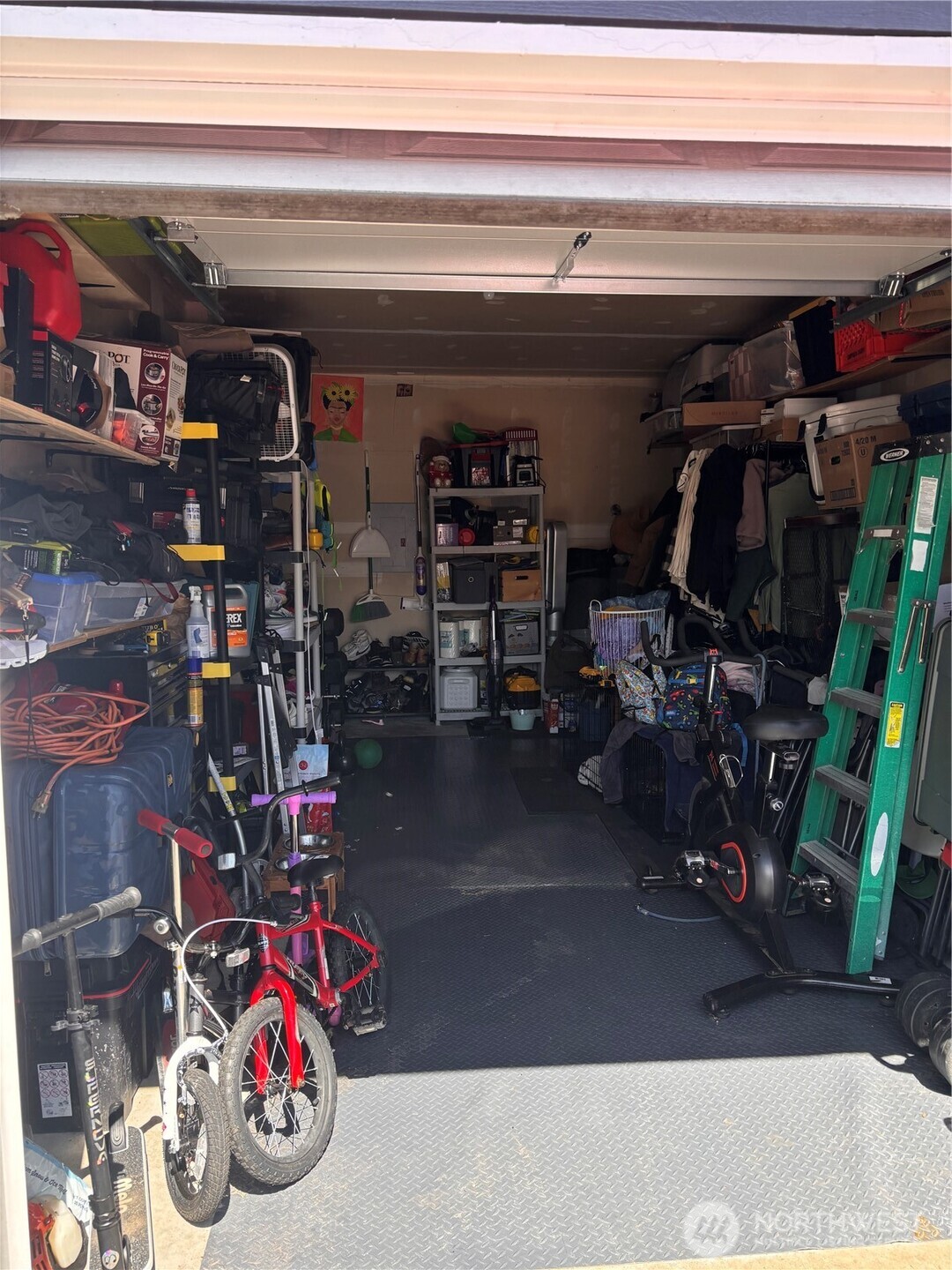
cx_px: 476
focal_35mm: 26
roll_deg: -0.1
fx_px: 953
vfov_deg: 67.3
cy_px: 635
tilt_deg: -6.4
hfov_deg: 53.1
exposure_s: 1/918
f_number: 1.6
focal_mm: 5.96
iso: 50
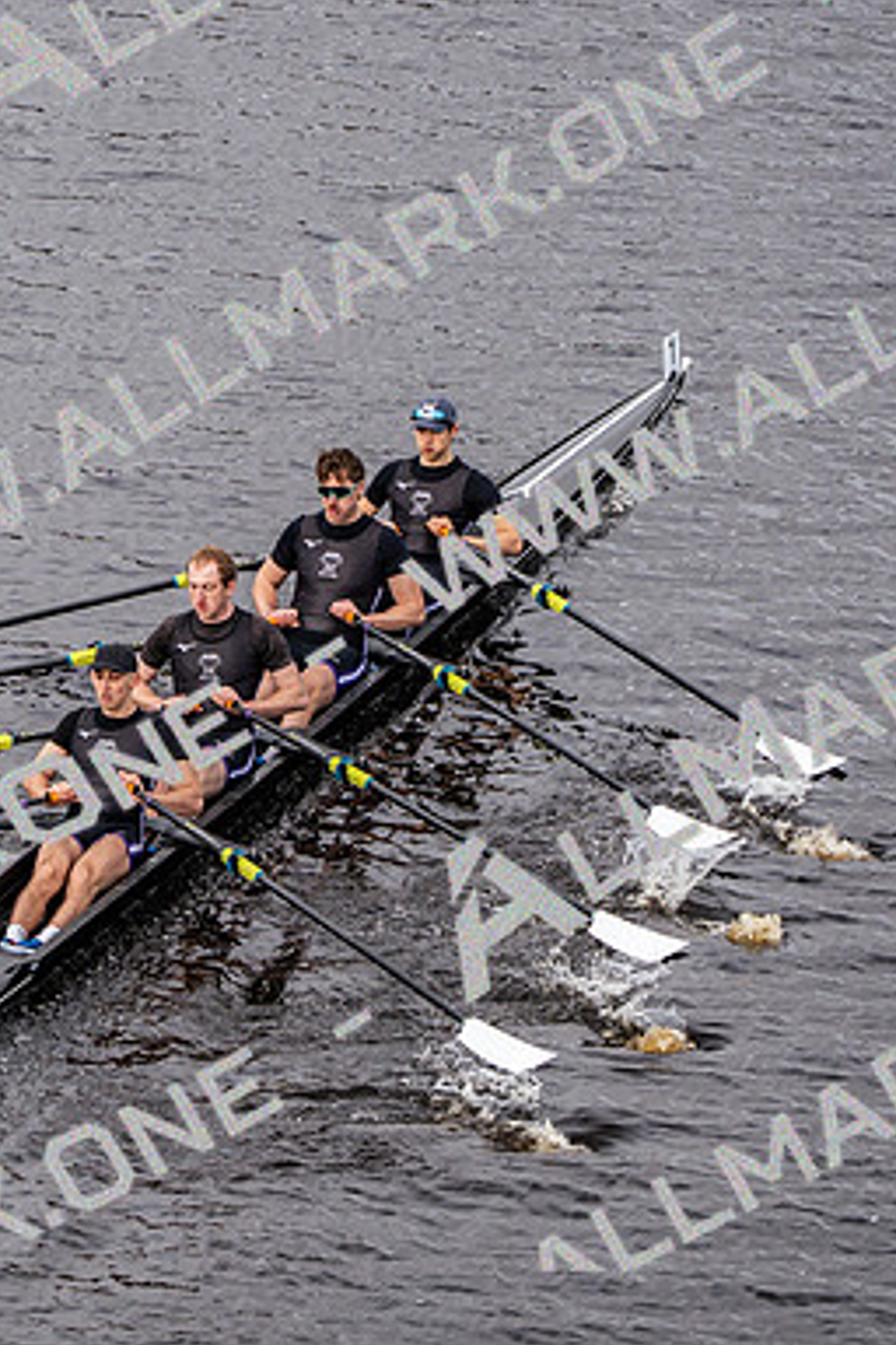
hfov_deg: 4.1
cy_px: 671
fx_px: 12394
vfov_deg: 6.2
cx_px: 147
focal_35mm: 332
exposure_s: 1/2000
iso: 250
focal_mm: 147
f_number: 2.8
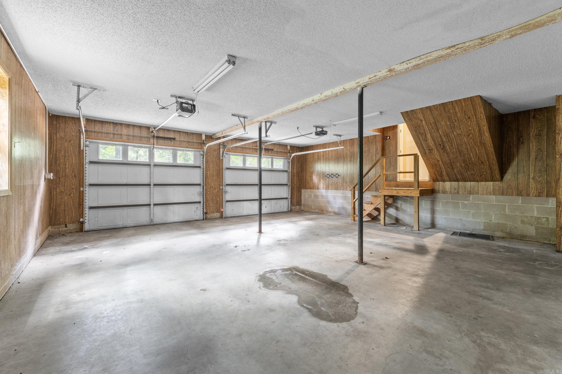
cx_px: 281
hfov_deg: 100.4
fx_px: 234
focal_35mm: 15
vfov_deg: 77.3
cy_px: 187
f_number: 7.1
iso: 400
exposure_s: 2
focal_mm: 10
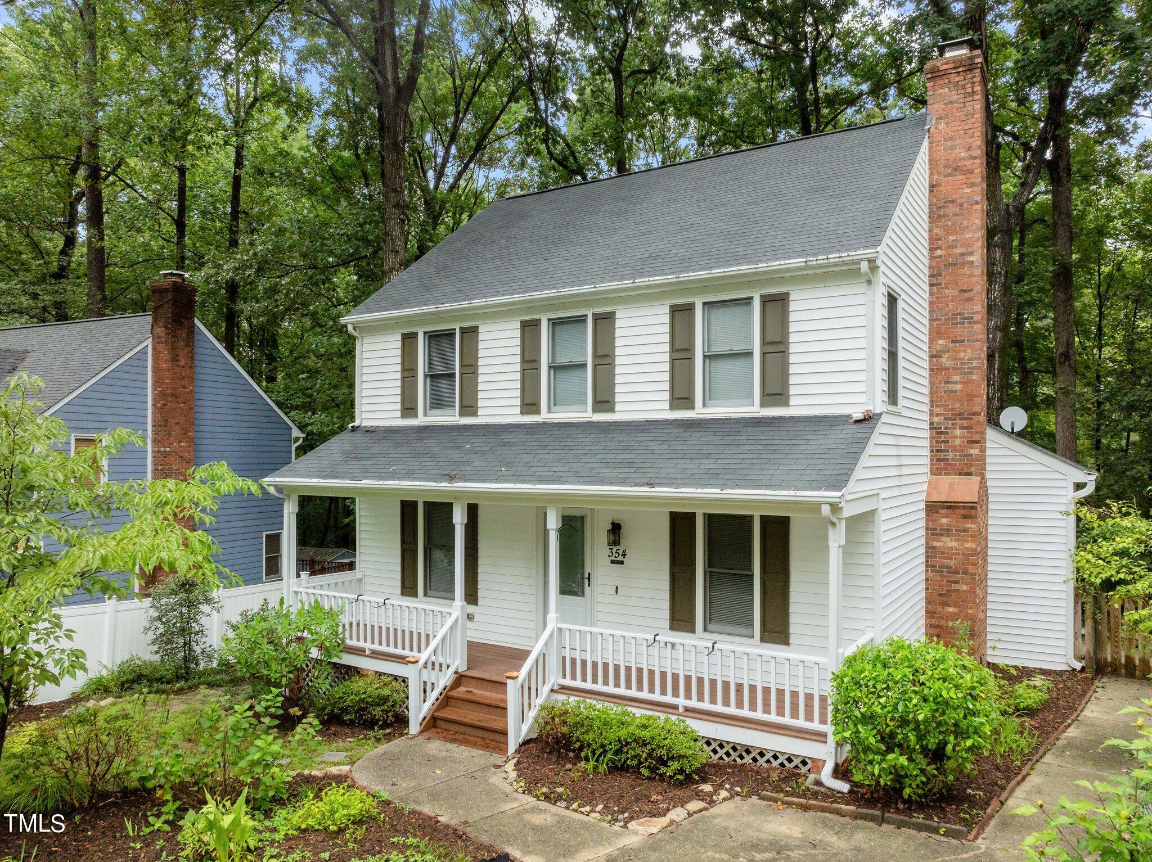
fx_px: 798
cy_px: 431
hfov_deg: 71.6
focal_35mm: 24
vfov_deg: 56.8
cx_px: 576
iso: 390
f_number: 5.6
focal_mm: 12.29
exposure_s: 1/15
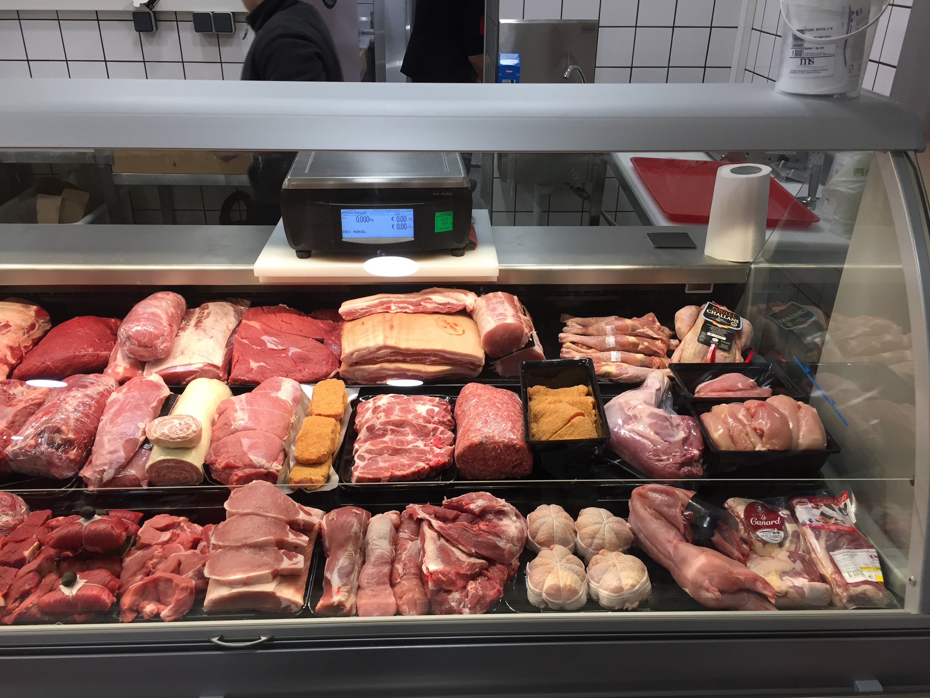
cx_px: 465
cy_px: 349
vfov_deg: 48.2
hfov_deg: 61.7
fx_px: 779
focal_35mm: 29
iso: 40
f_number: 2.2
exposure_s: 1/33
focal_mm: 4.15
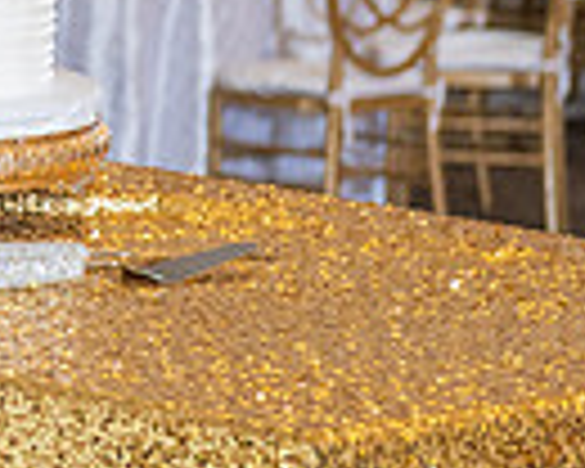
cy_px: -172
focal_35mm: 319
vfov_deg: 4.8
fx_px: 5523
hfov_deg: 5.8
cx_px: -881
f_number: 4
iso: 800
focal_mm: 62
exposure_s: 1/125
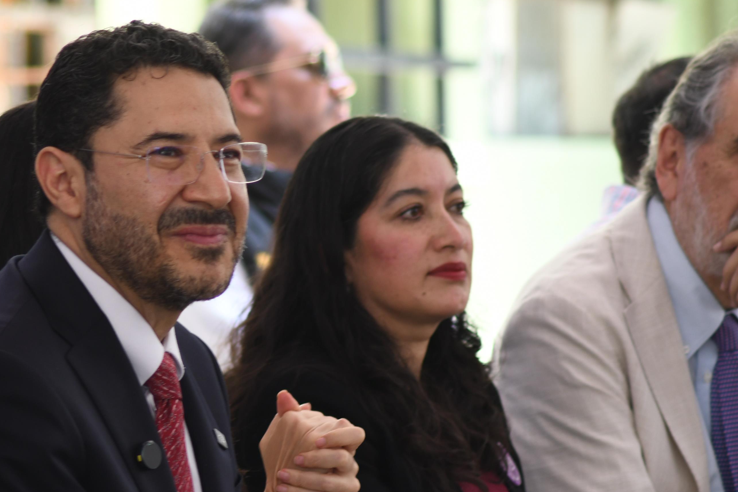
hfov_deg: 6.3
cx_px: 163
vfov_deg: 4.2
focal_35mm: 327
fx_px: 6703
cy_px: 285
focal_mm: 135
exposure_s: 1/100
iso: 320
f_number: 5
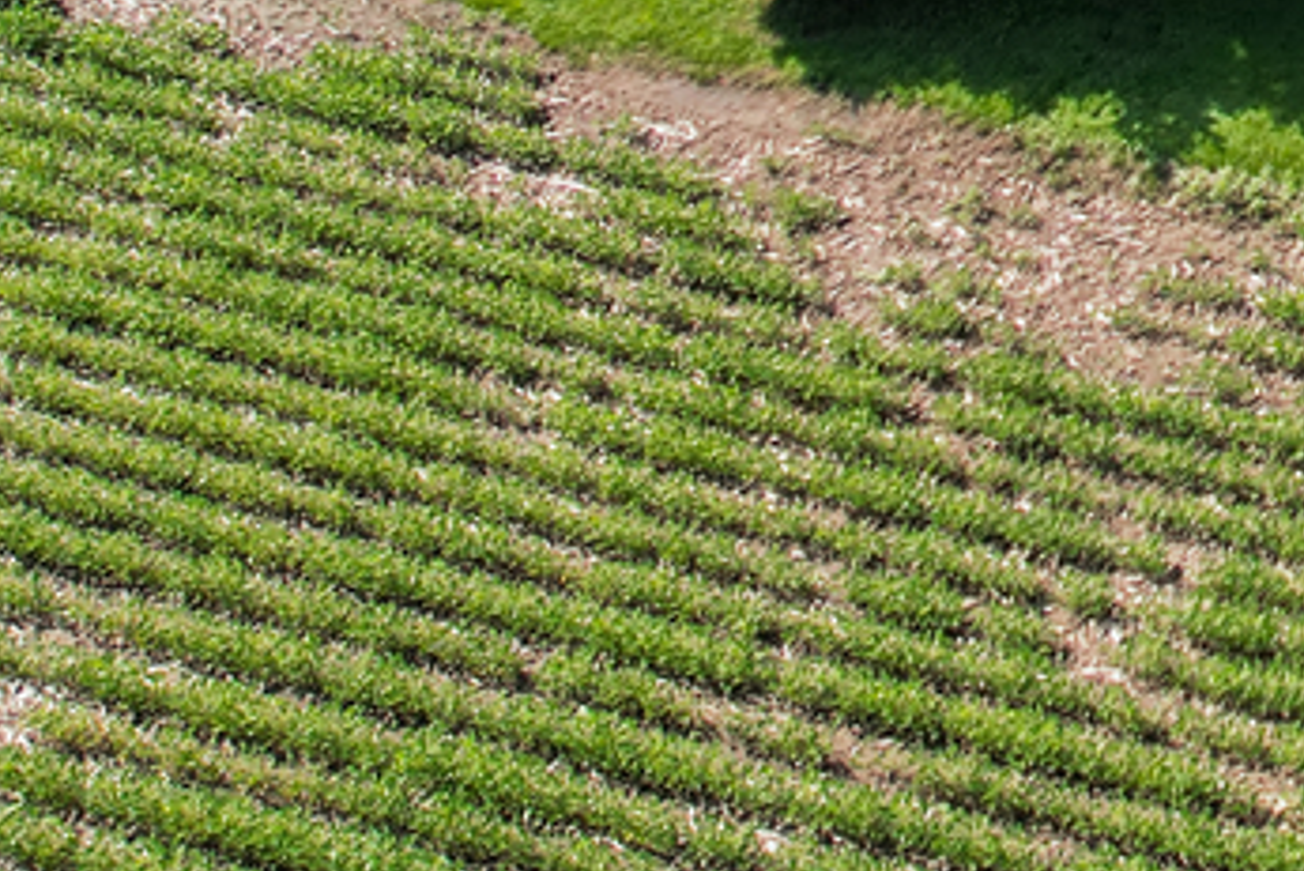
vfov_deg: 12.1
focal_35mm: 103
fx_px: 3732
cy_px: -758
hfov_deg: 17.4
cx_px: 2088
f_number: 2.8
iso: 100
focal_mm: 8.38
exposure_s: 1/1000
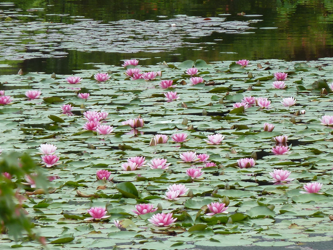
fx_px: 5205
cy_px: 131
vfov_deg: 2.7
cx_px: 210
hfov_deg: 3.7
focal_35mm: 541
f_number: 4.9
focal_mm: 49.2
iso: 100
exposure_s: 1/125
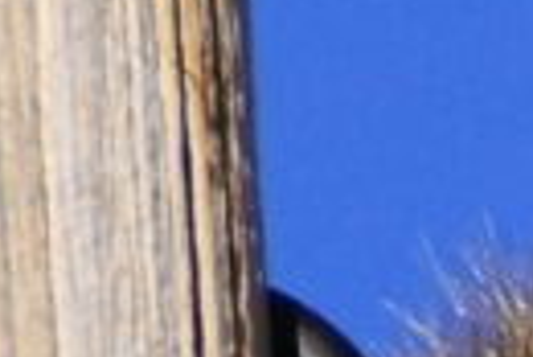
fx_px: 42613
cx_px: 1023
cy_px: 784
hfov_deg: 0.7
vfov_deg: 0.5
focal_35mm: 2875
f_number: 6.3
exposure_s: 1/400
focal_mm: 250
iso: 100
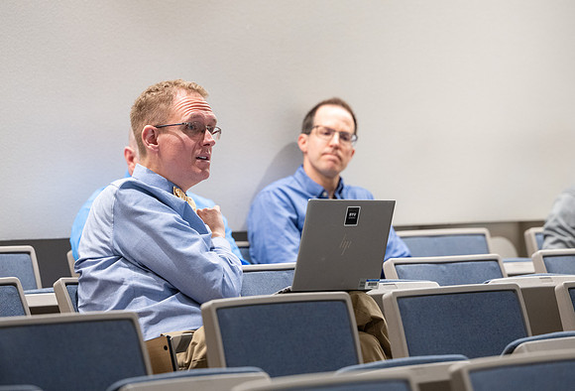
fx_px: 2867
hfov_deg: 11.5
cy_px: 147
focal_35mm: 178
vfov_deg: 7.8
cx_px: 296
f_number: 3.2
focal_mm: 135
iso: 1250
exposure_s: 1/200
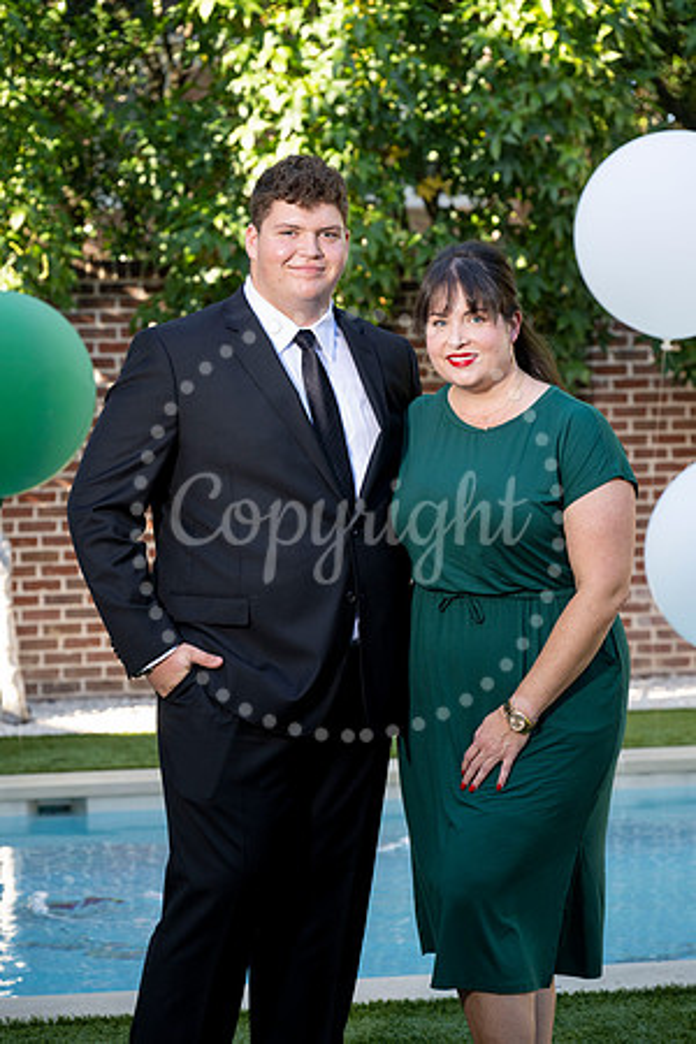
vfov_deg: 20.2
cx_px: 348
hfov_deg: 13.6
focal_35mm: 101
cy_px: 522
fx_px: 2929
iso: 400
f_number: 5.6
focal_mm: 101
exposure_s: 1/200
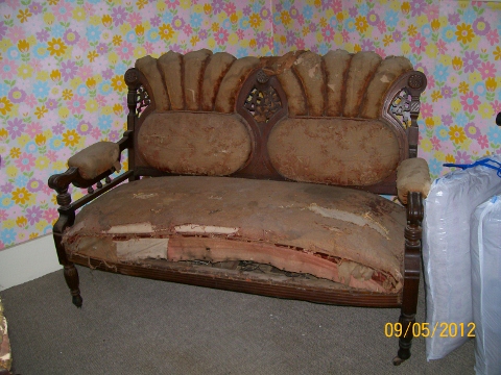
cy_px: 188
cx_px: 250
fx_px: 521
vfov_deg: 39.7
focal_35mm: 36
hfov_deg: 51.4
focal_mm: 6
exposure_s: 1/64
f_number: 2.7
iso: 80
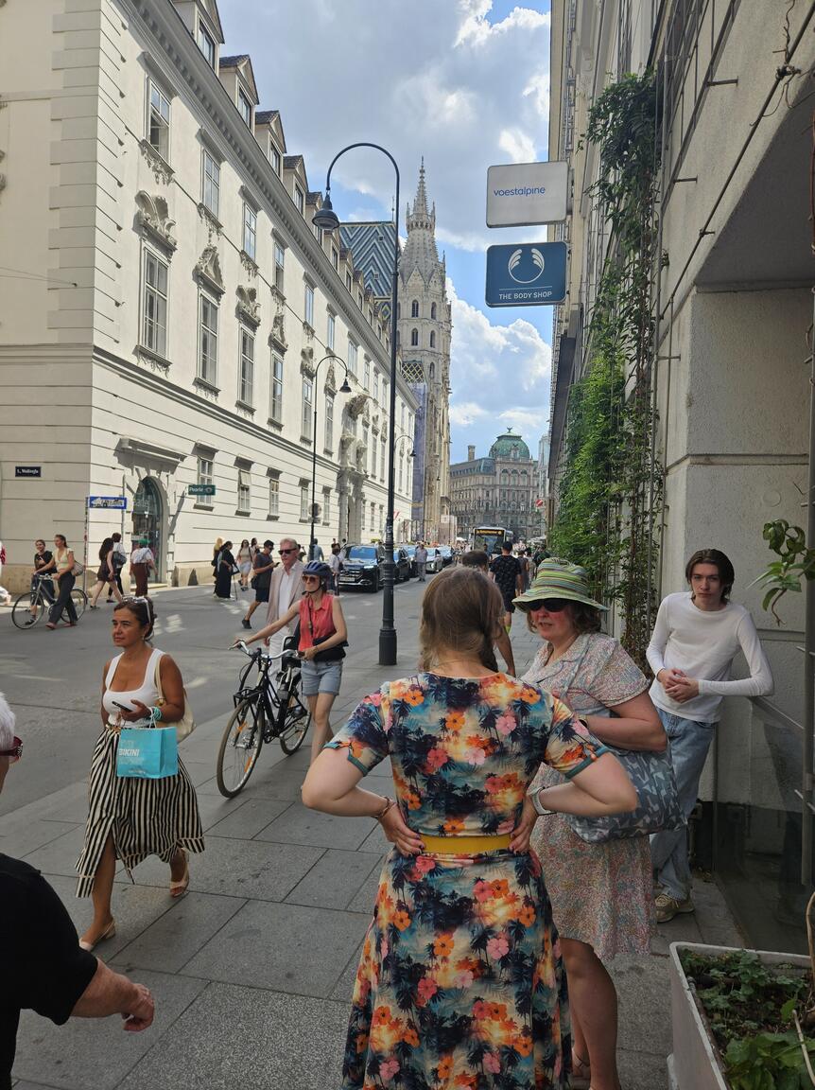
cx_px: 408
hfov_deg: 58.8
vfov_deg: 74.0
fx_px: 723
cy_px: 545
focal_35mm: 23
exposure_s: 1/1058
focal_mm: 5.4
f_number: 1.8
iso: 25
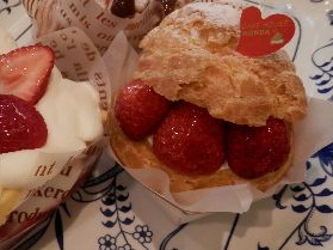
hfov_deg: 43.1
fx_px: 413
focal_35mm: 43
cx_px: 104
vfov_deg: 33.5
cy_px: 110
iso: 200
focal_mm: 4.5
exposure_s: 1/30
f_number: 3
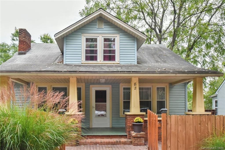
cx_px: 112
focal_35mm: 30
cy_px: 75
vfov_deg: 43.6
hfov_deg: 61.9
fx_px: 188
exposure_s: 1/200
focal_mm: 30
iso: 4000
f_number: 14
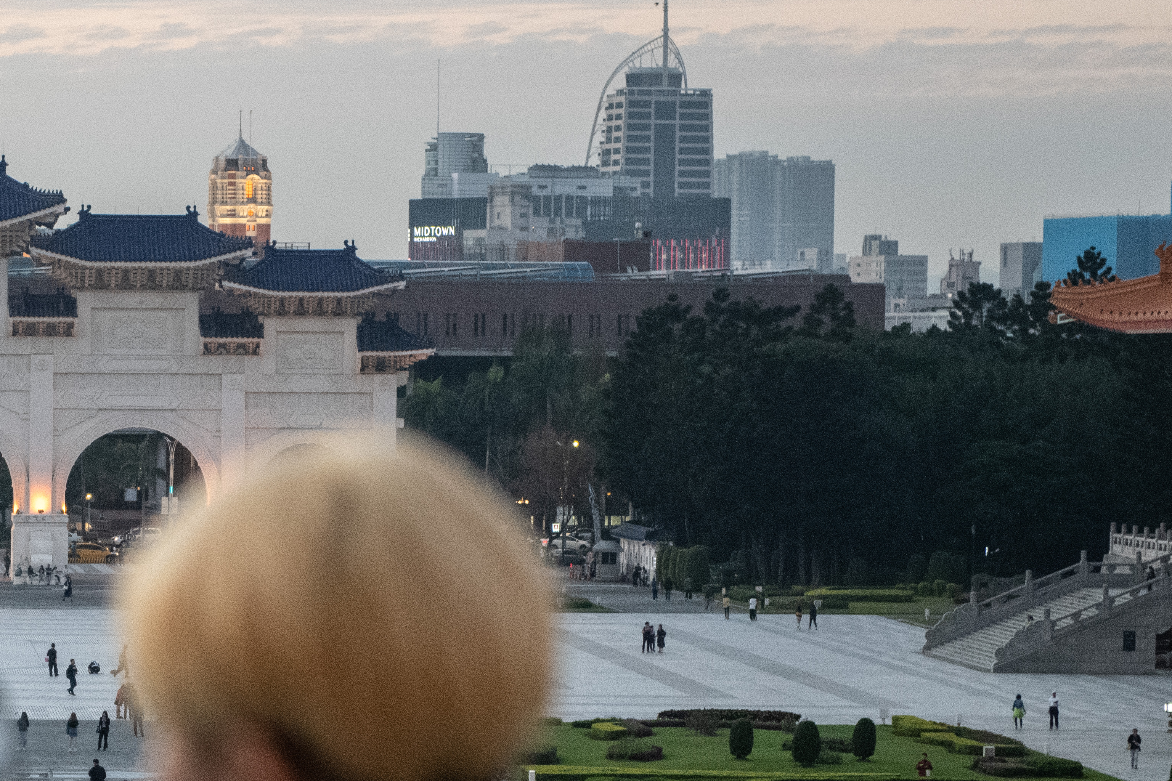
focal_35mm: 188
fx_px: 6120
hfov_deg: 10.8
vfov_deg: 7.3
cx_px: -70
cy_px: 672
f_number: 2.8
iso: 4000
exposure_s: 1/640
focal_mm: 70
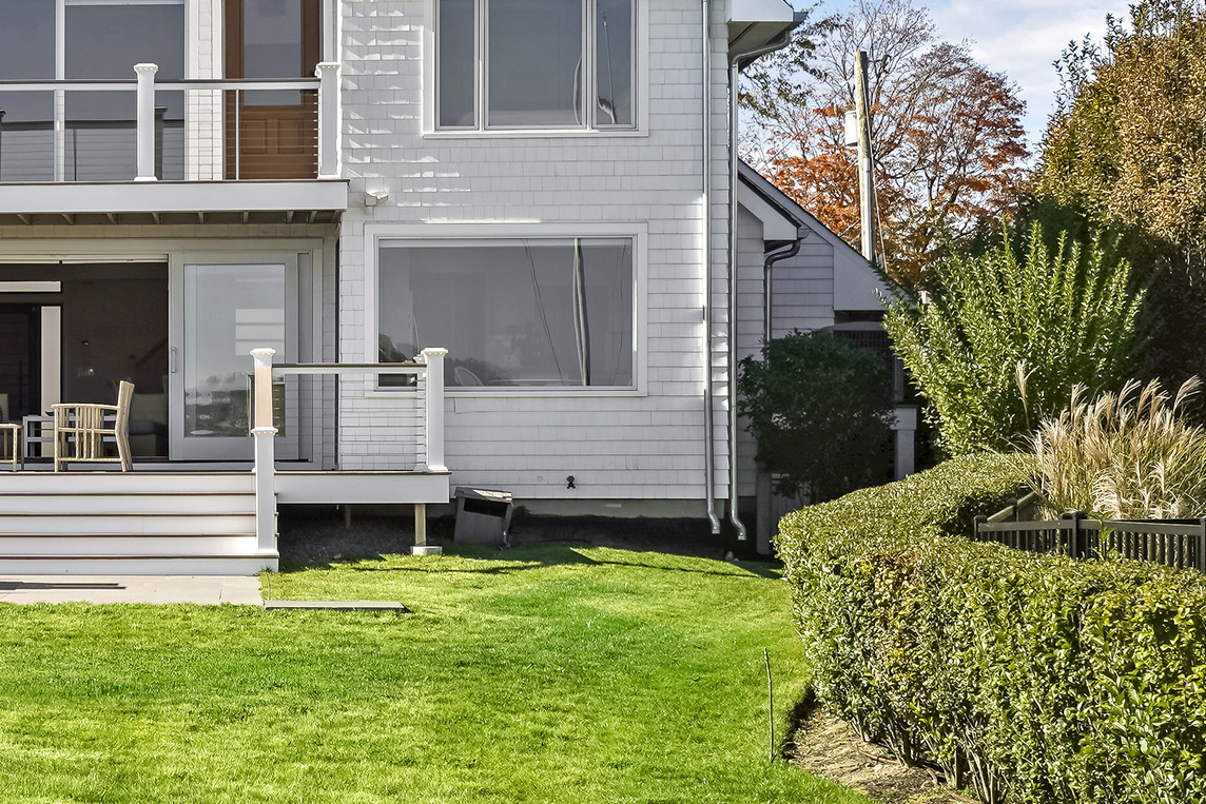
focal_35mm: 94
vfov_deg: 14.6
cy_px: 430
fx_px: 3149
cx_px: 84
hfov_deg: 21.1
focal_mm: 35
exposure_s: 1/200
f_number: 10
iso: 50
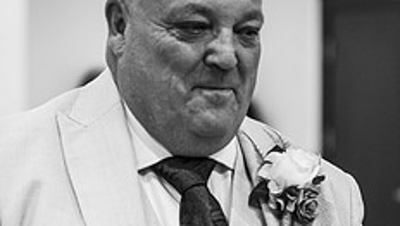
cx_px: 445
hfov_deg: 9.6
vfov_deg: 5.5
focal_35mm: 222
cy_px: 240
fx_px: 2357
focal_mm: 85
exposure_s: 1/200
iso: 450
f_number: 3.2
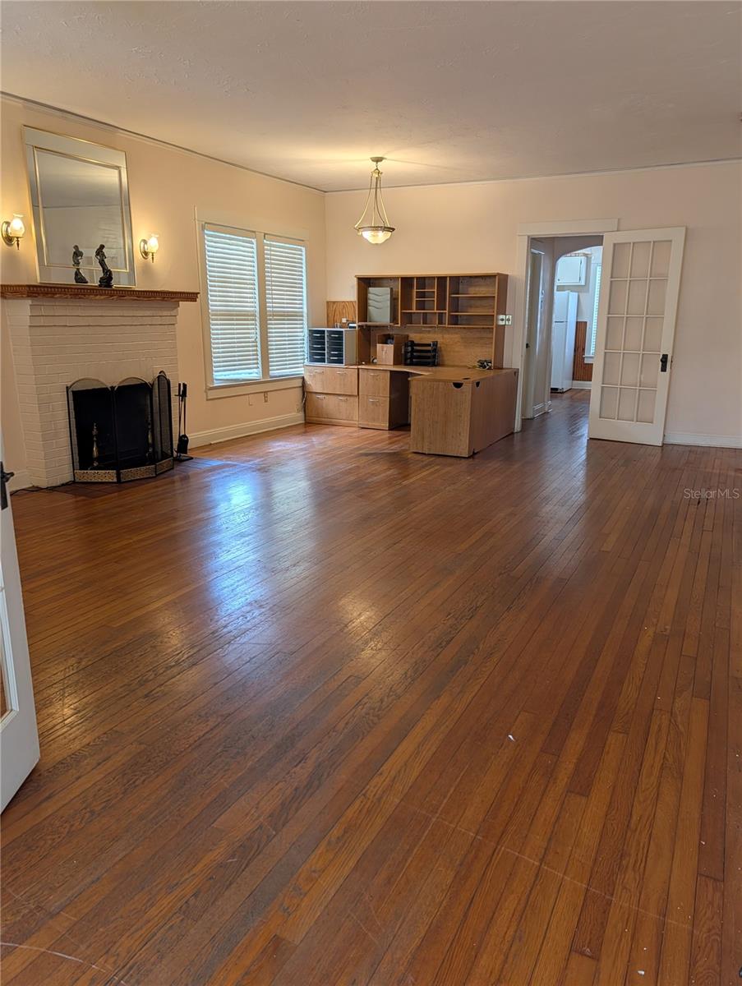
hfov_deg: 56.9
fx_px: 684
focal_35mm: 24
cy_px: 493
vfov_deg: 71.5
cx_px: 371
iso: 17
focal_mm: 6.9
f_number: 1.68
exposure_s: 1/60
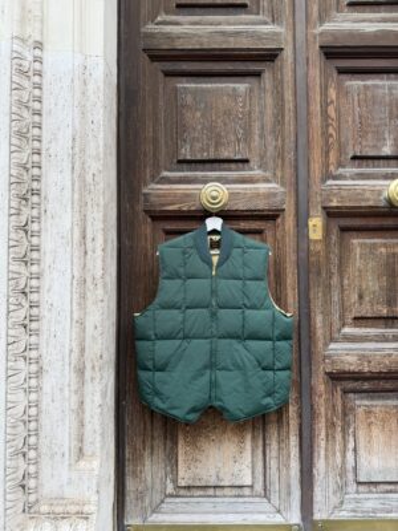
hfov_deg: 56.8
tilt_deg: +1.9
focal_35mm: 24
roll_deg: +0.5
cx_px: 199
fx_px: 368
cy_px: 266
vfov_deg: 71.6
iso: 64
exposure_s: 1/121
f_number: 1.78
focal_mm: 6.76
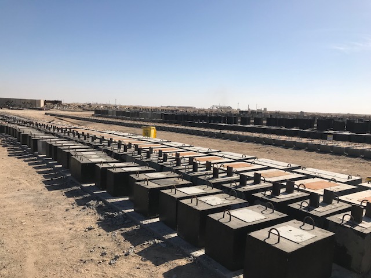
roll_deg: -1.8
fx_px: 300
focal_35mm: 28
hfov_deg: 63.4
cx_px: 186
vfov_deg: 49.7
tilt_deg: -5.9
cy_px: 139
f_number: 1.8
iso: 20
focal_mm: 3.99
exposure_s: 1/4367
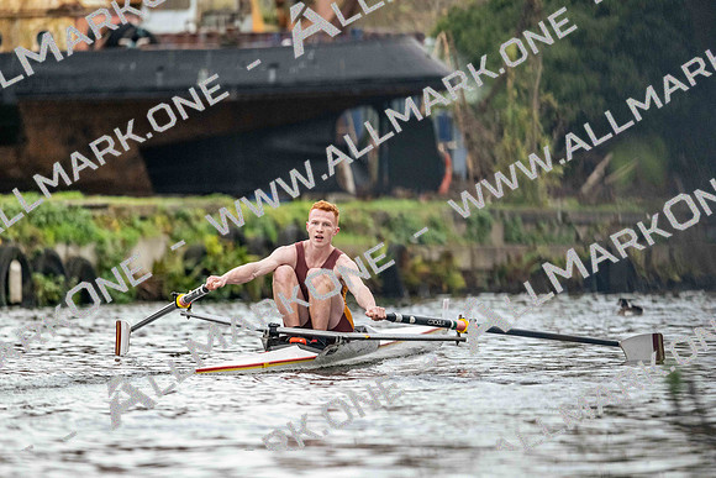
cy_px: 239
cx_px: 358
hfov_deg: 5.2
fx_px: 7957
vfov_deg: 3.4
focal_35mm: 400
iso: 3200
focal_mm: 400
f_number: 4.5
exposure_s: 1/2500
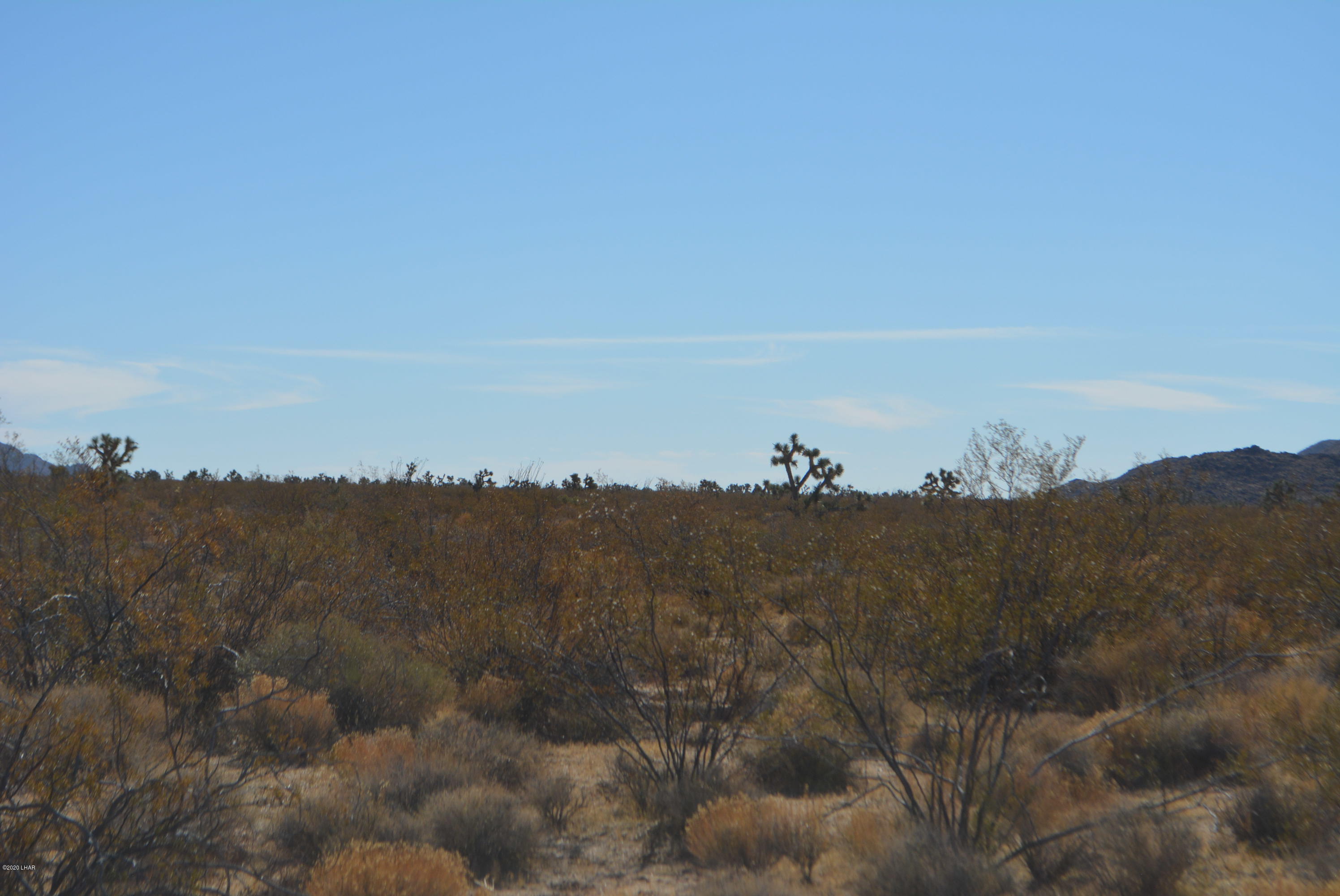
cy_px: 448
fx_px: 3073
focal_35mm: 82
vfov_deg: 16.6
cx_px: 670
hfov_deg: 24.6
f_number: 8
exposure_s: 1/2000
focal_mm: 55
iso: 400
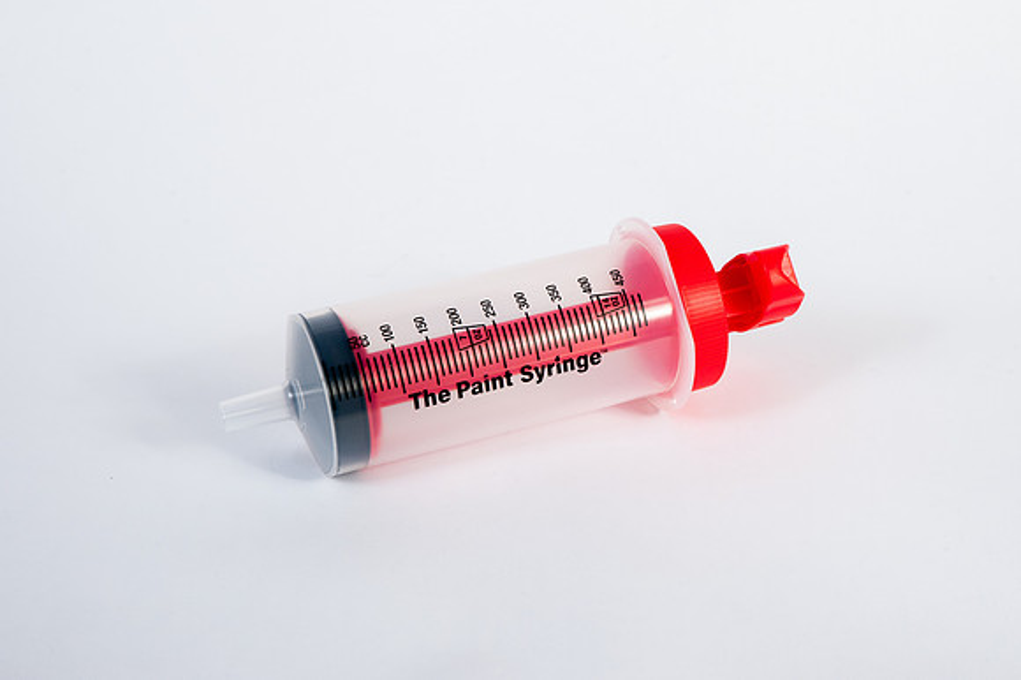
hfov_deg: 29.2
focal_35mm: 69
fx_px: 1961
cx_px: 505
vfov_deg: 19.7
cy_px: 317
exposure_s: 1/125
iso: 400
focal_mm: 62
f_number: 16
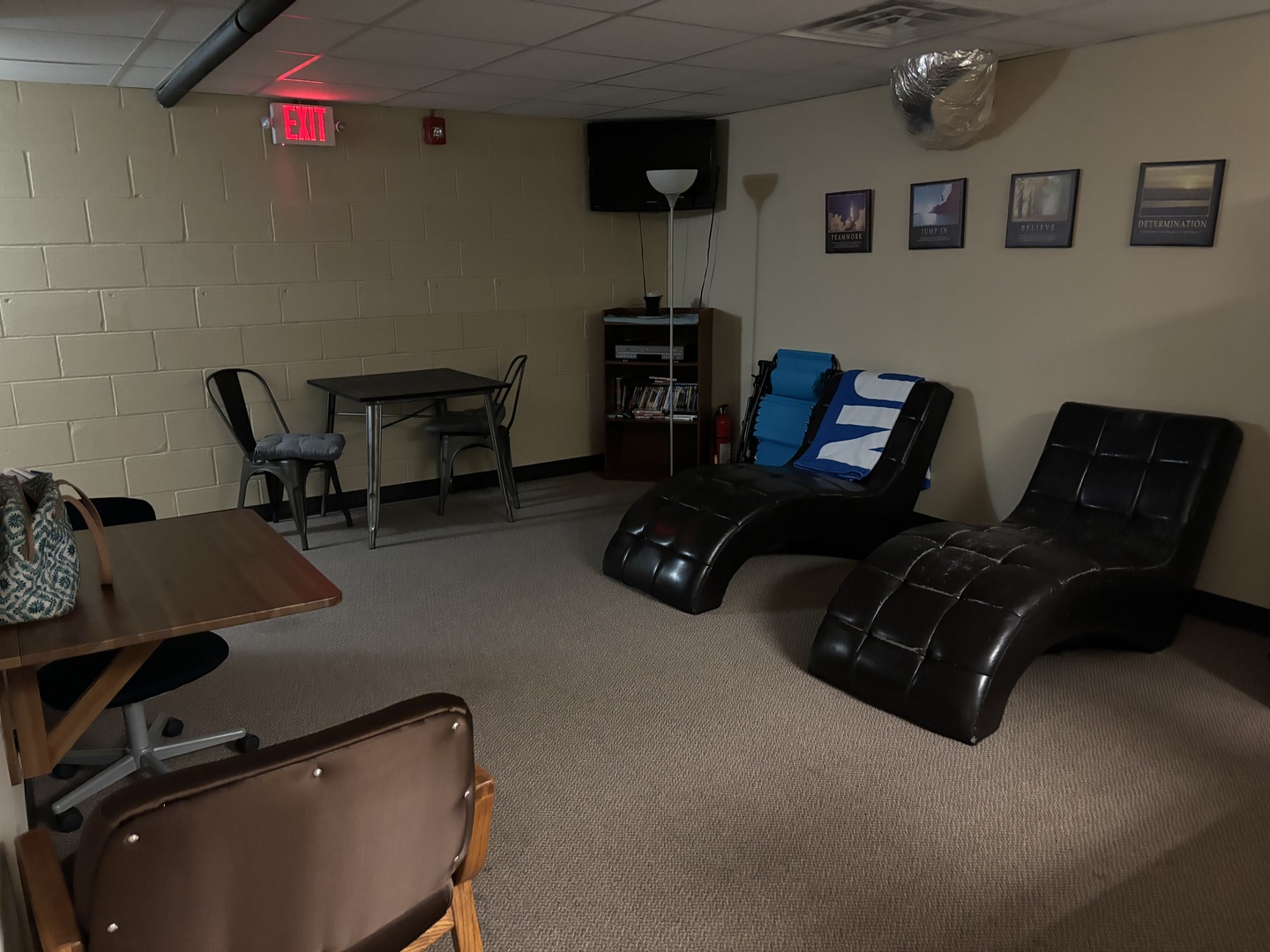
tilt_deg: -13.8
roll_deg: +1.1
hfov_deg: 67.3
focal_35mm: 26
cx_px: 635
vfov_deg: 53.1
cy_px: 476
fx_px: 954
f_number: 1.6
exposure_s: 1/30
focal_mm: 5.96
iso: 1000
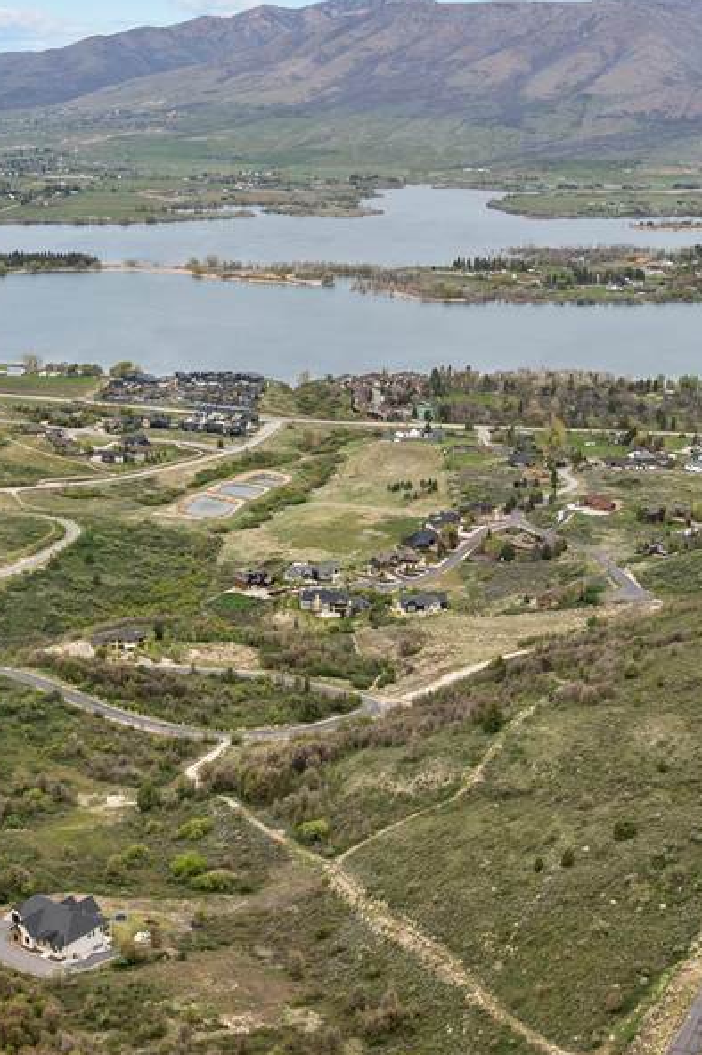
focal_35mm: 54
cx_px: 292
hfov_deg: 25.0
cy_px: 531
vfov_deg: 36.9
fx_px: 1581
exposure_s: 1/50
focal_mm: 12.29
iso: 100
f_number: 4
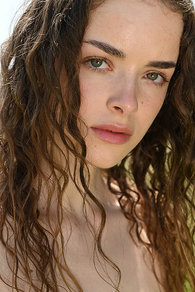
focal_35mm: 105
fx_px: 853
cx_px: 98
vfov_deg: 19.5
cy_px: 146
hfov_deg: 13.0
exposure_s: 1/160
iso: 100
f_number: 8
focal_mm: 105
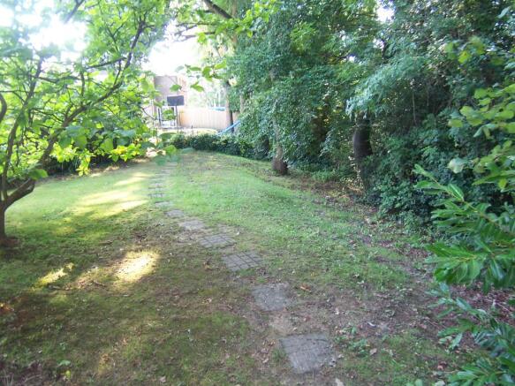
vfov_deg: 58.9
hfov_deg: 73.9
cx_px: 258
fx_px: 342
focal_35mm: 23
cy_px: 193
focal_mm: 3.8
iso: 125
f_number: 2.8
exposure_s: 1/30
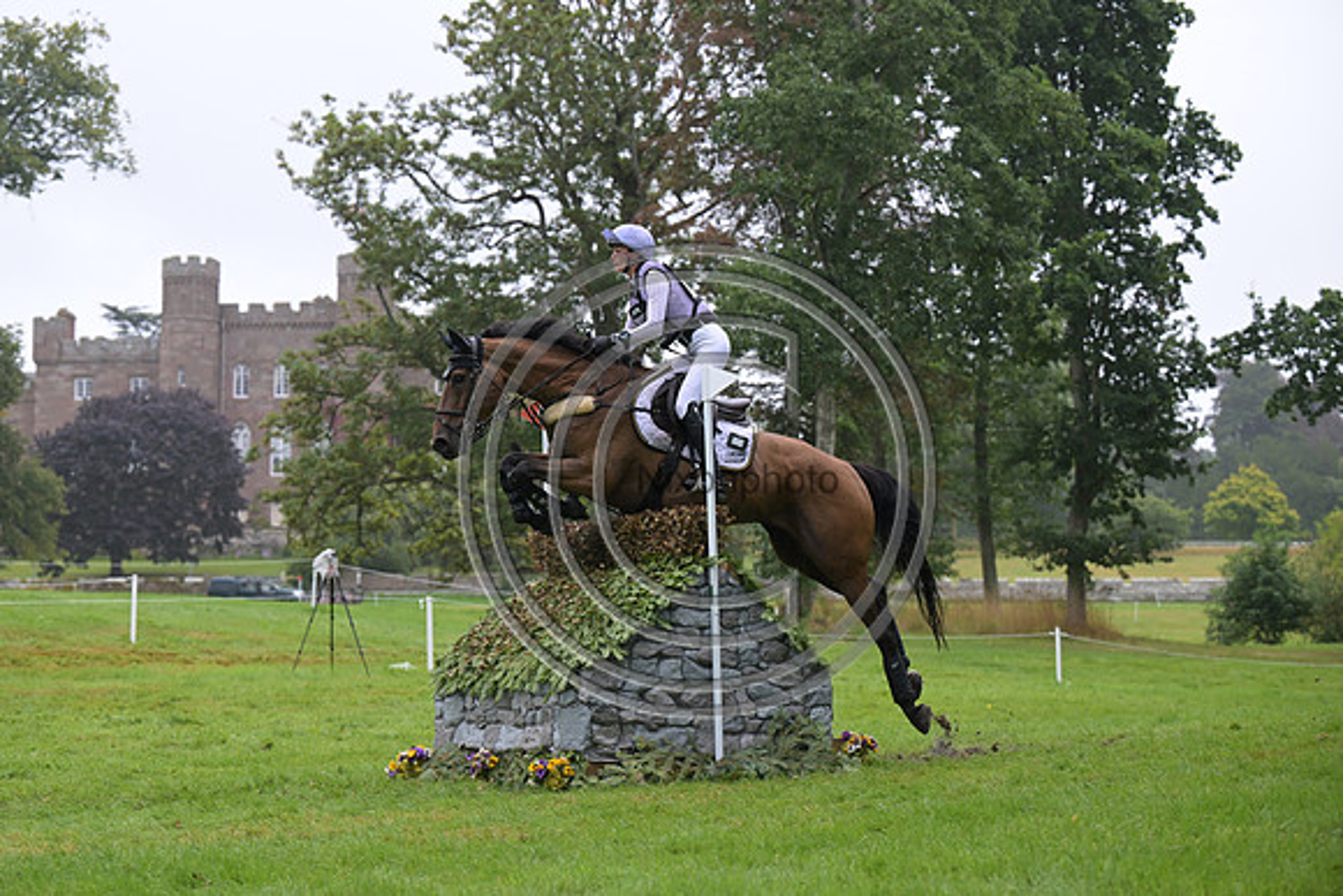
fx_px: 3060
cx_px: 672
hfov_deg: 24.8
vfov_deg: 16.7
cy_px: 448
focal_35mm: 82
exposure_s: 1/1250
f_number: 4
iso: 720
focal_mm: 82
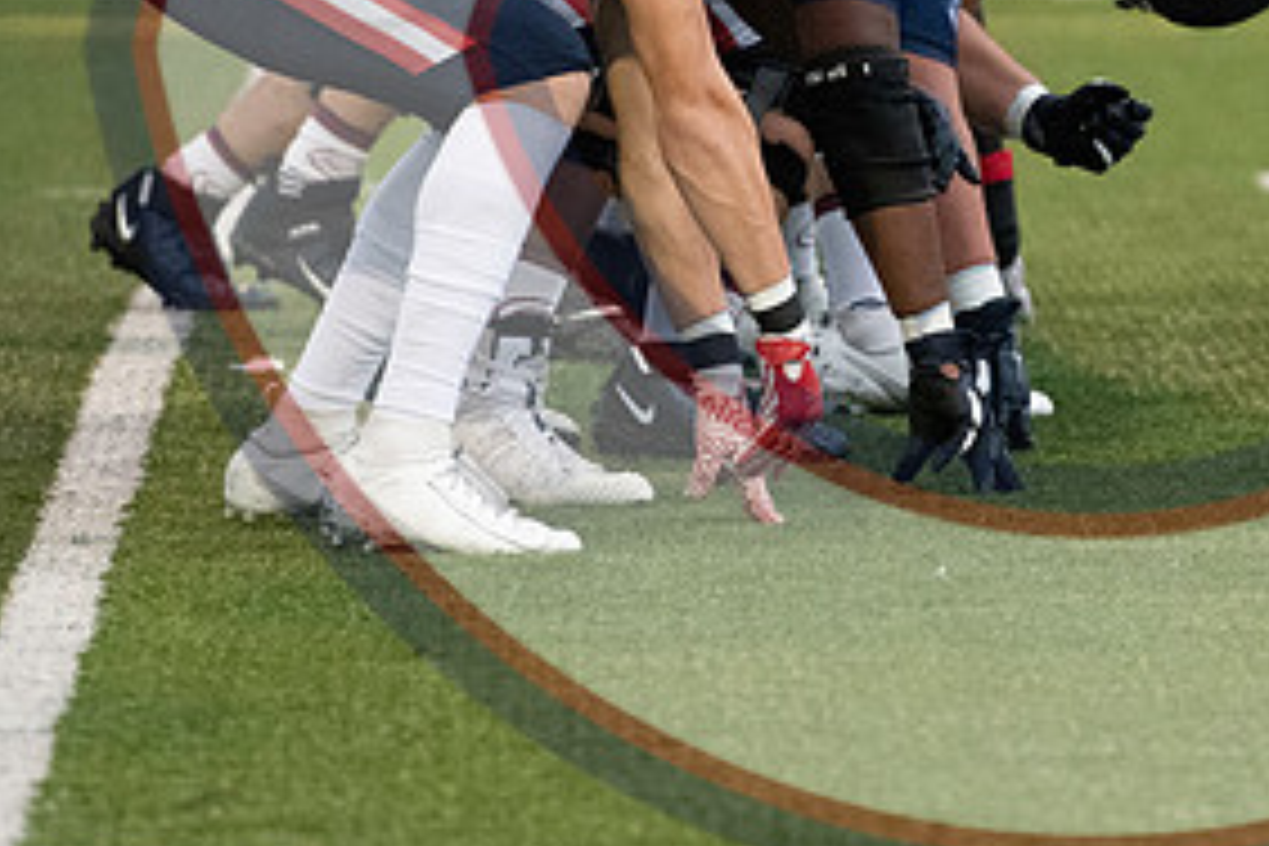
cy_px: 47
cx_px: 1076
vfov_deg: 2.2
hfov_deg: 3.3
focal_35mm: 618
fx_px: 21783
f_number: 3.2
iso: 7200
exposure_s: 1/2000
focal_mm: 200
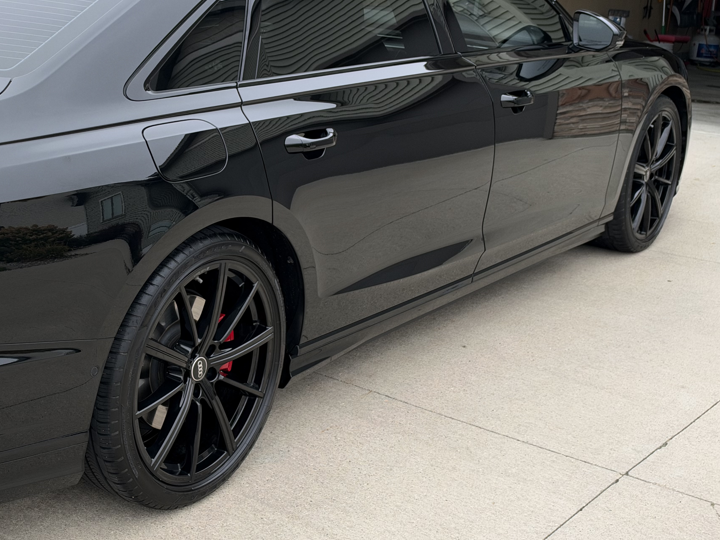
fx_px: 1144
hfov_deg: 33.8
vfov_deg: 26.5
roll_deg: -4.6
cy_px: 211
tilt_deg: -12.3
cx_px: 133
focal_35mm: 55
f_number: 1.8
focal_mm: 6.93
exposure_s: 1/675
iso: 80
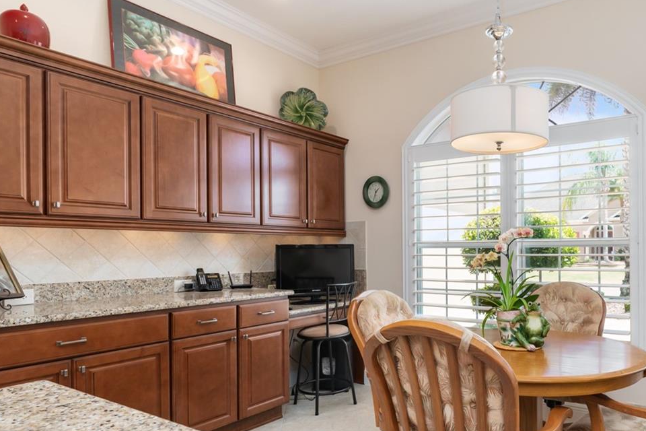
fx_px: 461
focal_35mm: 26
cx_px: 433
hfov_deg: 68.1
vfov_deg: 49.8
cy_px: 258
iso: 400
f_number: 7.1
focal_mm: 15.4
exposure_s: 1/8
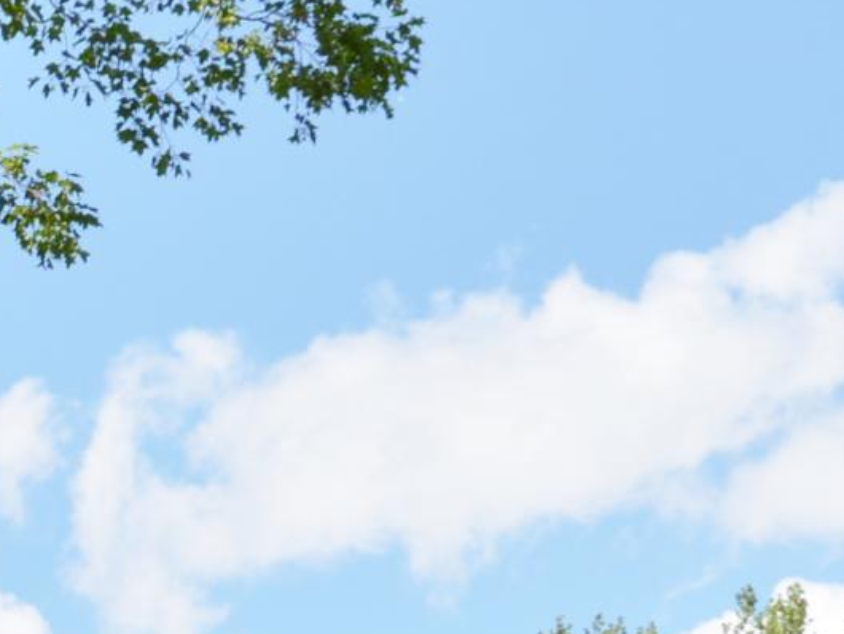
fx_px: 3976
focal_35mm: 163
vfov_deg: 8.9
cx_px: -1049
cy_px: 941
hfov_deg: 10.7
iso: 100
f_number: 8
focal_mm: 20
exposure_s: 1/200
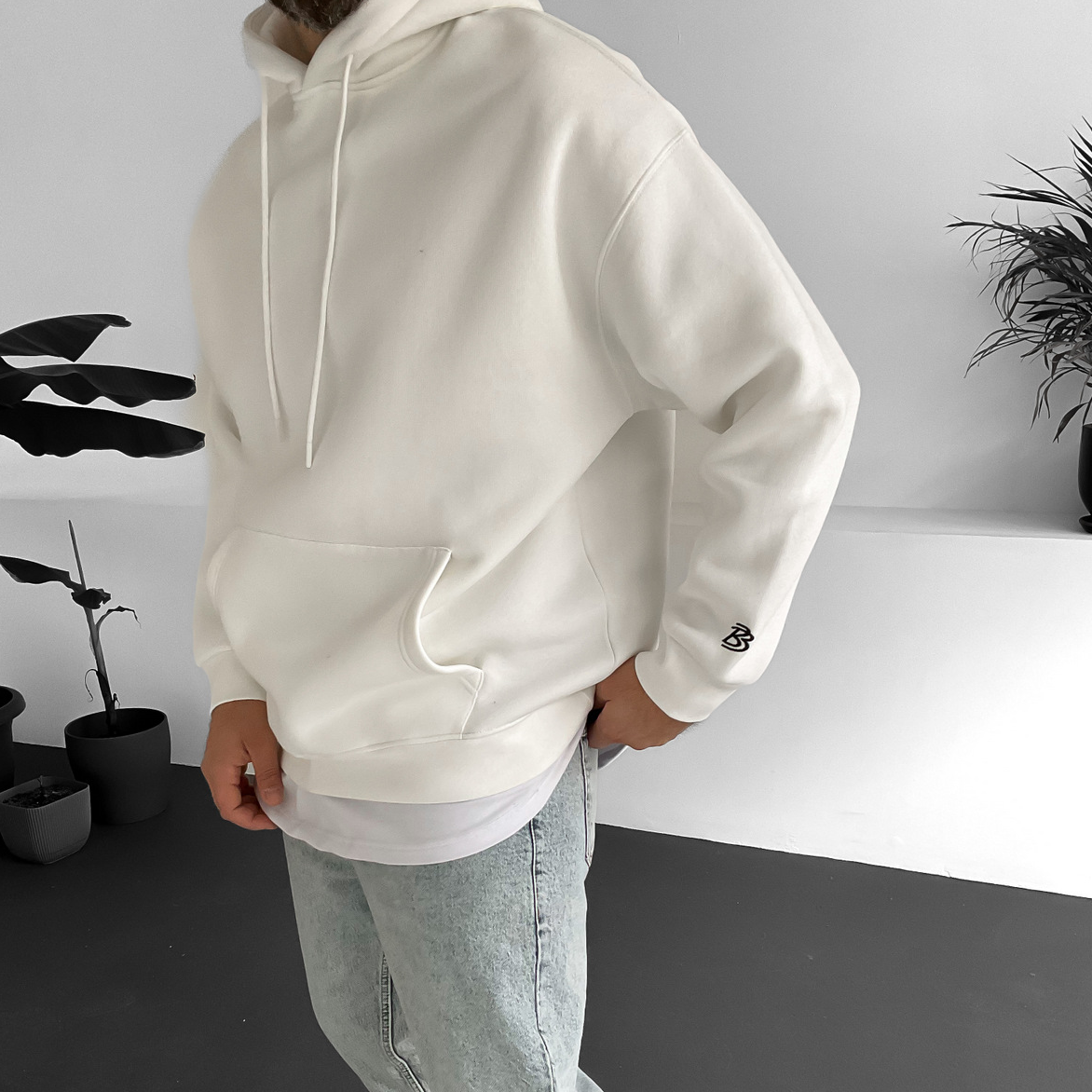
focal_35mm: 35
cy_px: 704
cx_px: 540
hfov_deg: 47.2
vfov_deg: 46.7
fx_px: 1249
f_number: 1.8
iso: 64
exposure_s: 1/105
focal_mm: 3
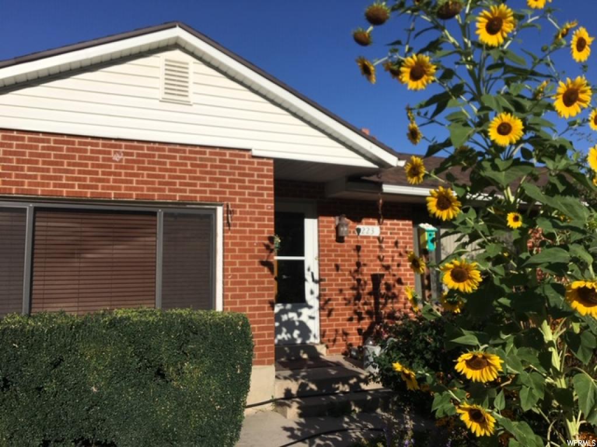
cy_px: 224
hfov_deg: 61.7
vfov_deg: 48.2
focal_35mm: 29
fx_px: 500
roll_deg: +0.3
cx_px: 298
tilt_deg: +5.8
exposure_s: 1/2747
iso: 25
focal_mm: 4.15
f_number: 2.2
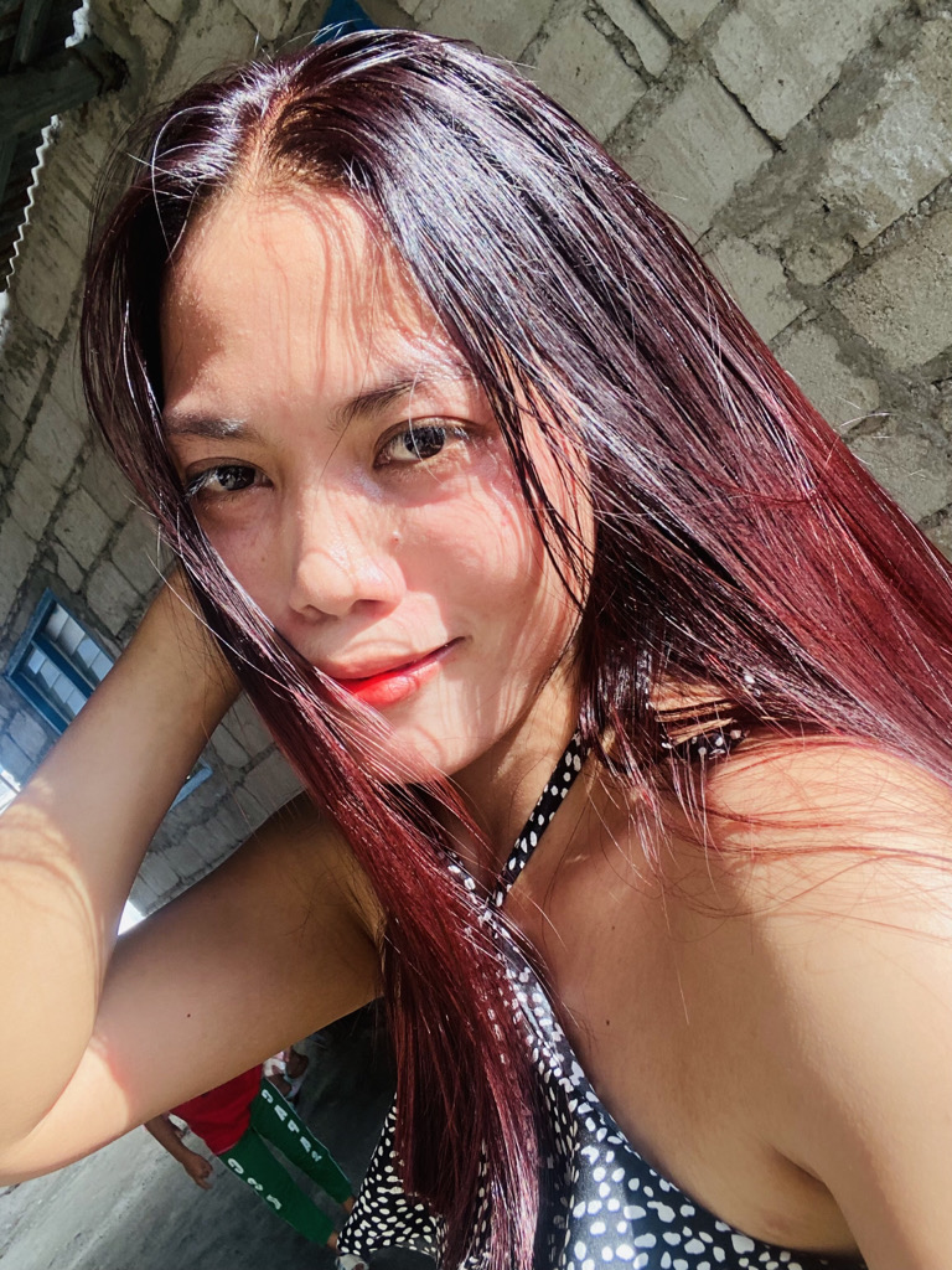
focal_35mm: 30
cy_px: 635
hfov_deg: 46.8
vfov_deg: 60.0
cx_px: 476
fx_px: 1100
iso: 25
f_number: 2.2
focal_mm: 2.71
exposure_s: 1/178
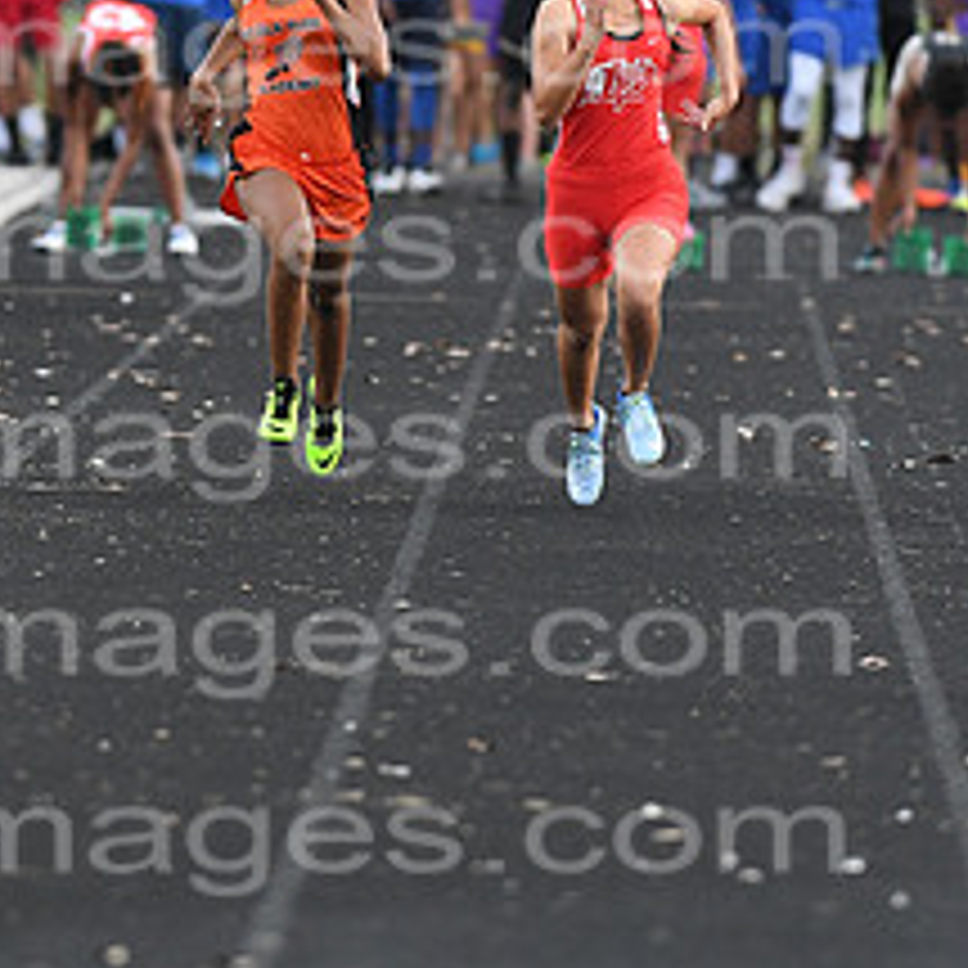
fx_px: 32618
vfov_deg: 1.7
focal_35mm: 1031
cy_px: 151
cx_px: -171
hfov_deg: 1.7
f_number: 4
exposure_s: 1/1600
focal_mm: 300
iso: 2000
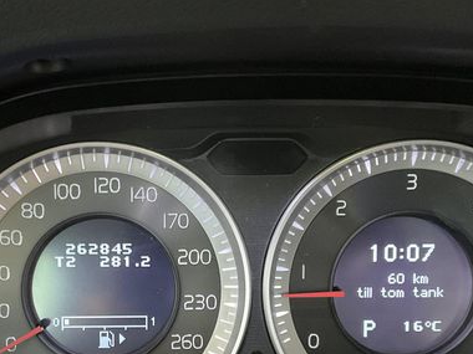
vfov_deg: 23.6
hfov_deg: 31.5
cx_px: 177
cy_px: 292
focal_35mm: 61
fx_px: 834
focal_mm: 3
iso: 400
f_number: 1.8
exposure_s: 1/25
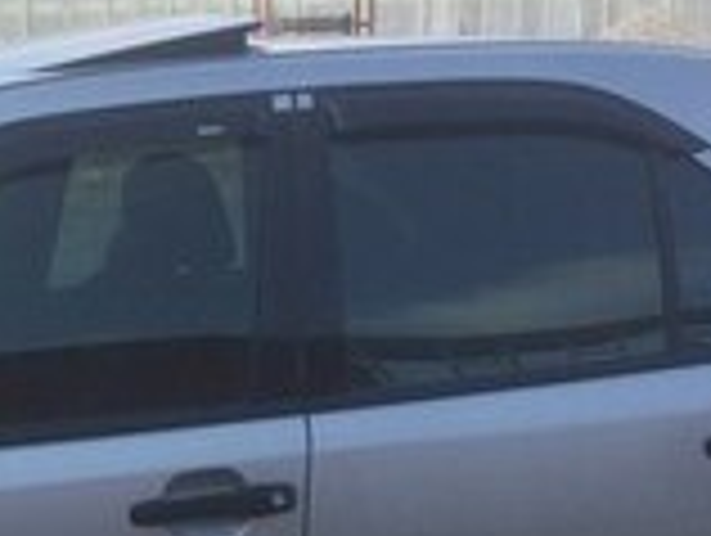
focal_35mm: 121
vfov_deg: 11.9
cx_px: -36
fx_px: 2489
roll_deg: +1.5
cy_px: 745
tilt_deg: -15.9
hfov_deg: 15.9
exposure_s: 1/838
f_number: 2.2
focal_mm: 4.15
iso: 32
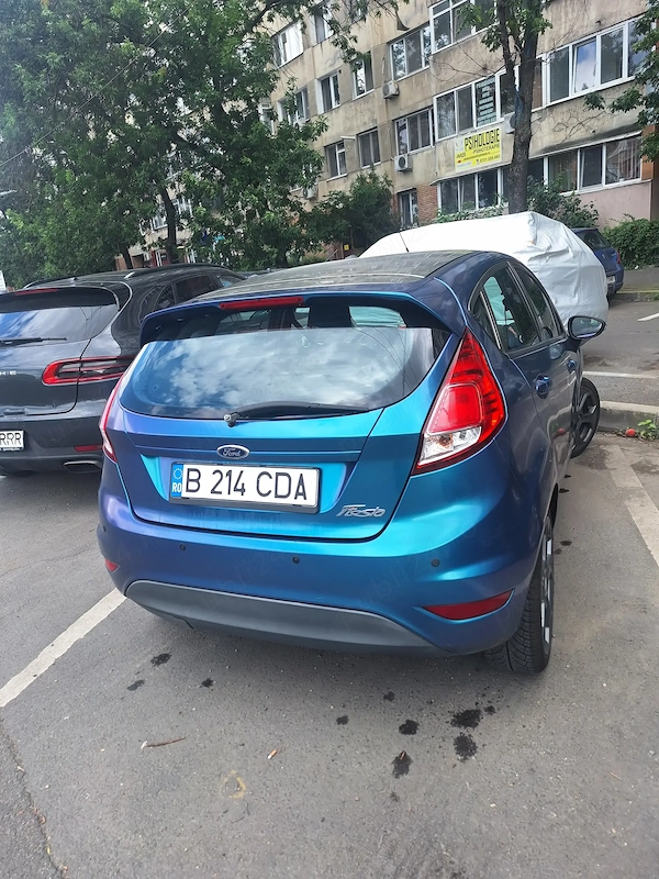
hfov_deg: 58.9
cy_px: 440
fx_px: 584
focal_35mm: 23
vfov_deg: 73.9
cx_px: 330
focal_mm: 5.54
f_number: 1.8
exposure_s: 1/404
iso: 40
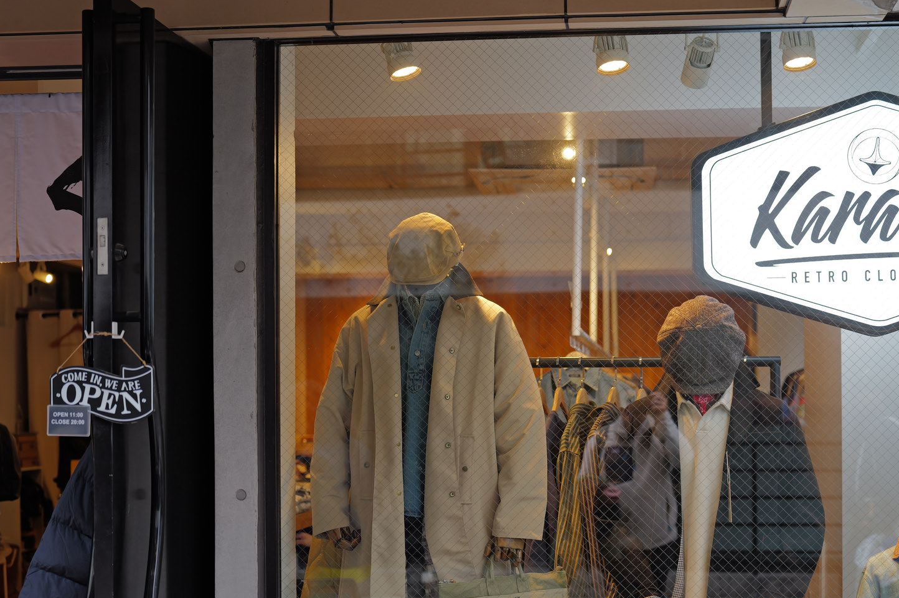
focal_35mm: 61
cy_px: 400
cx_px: 503
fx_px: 1522
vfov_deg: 22.1
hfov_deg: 32.9
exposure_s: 1/100
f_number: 2.2
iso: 100
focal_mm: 43
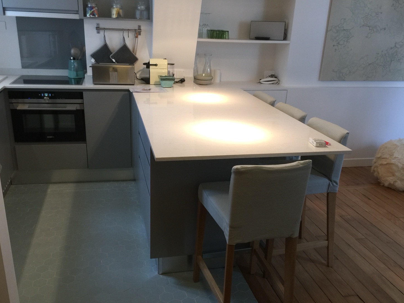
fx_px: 374
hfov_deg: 56.8
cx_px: 194
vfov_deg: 44.1
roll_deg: -1.3
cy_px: 167
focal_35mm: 32
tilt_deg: -20.5
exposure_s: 1/17
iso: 50
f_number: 2.2
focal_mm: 4.15
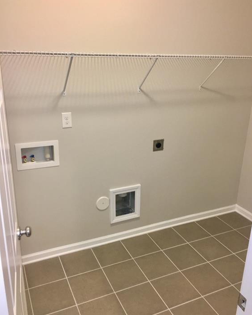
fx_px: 289
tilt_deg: -18.4
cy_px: 157
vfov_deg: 57.2
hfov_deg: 47.1
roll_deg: -1.5
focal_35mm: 31
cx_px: 128
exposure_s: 1/33
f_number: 2.2
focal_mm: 4.15
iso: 100
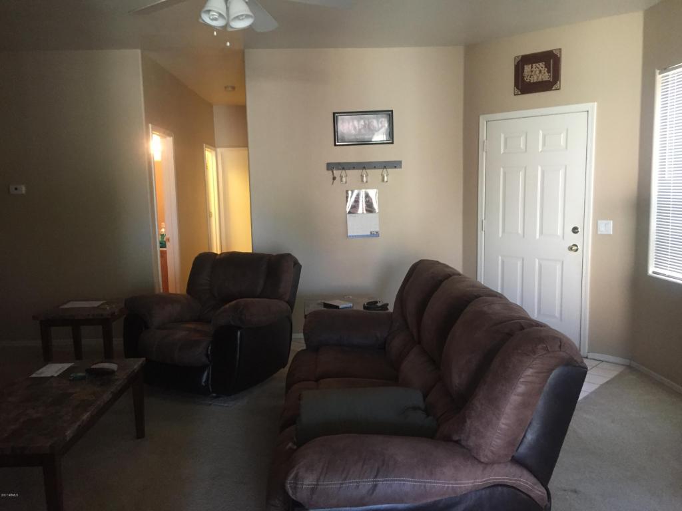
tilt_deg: -8.0
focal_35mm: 29
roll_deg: +0.6
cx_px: 341
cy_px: 256
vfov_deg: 48.2
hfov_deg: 61.7
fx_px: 571
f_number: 2.2
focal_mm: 4.15
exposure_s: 1/24
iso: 250
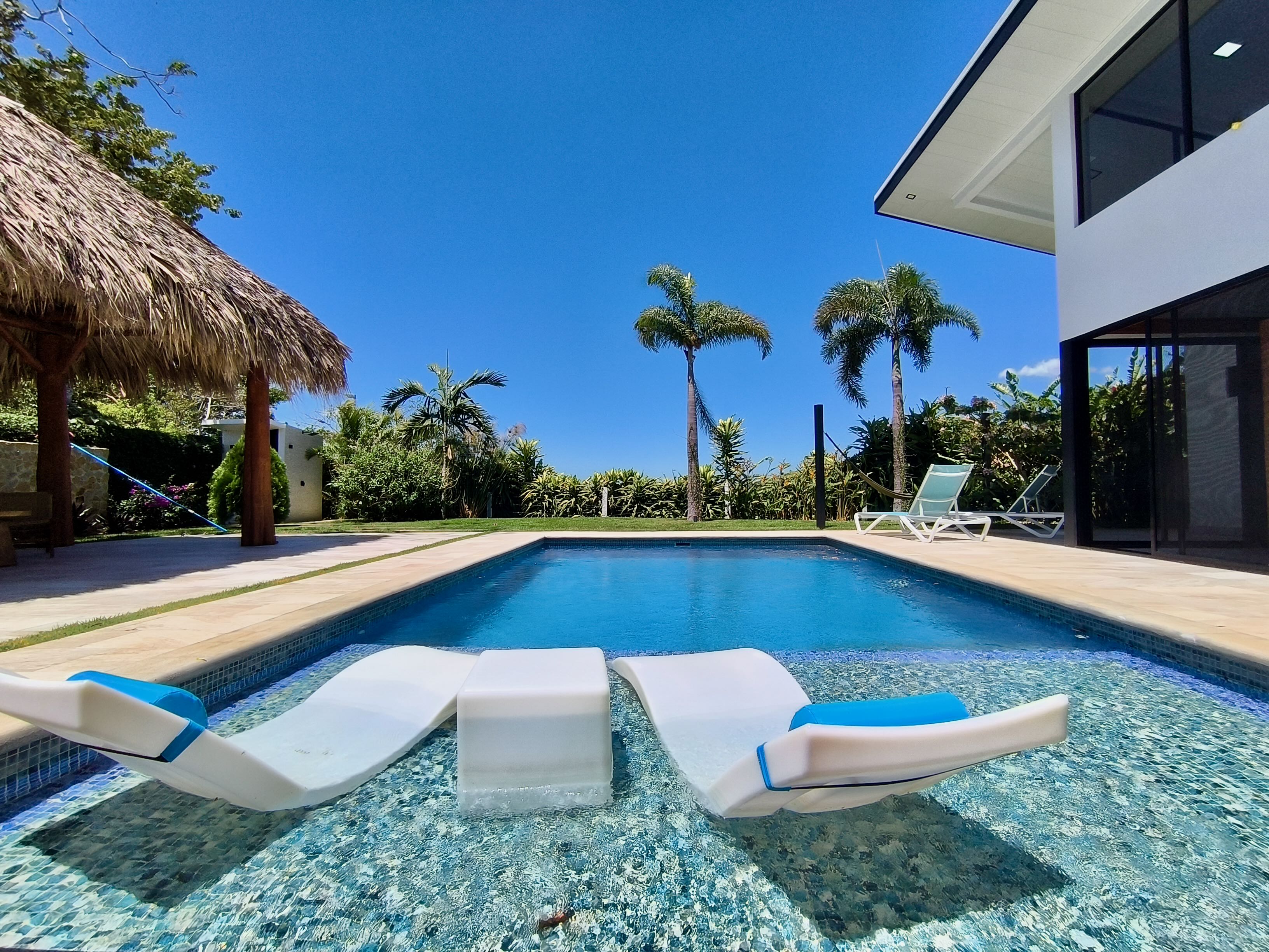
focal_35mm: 16
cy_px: 476
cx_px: 634
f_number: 2.2
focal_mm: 1.65
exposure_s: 1/2998
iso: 50
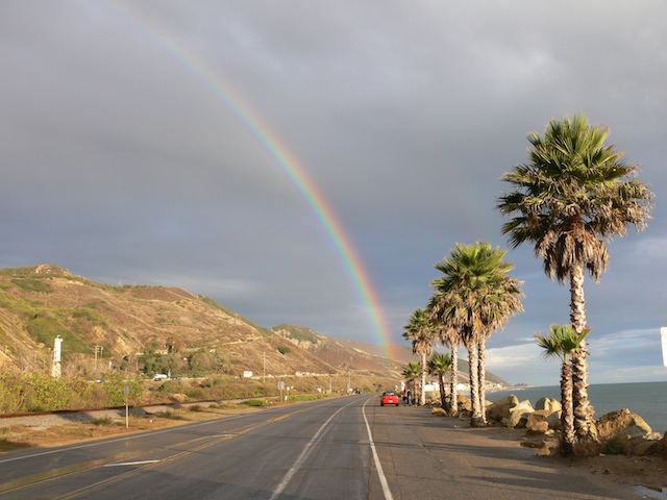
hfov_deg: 51.4
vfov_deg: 39.7
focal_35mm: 36
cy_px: 250
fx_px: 694
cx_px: 334
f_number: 5
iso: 80
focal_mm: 7.6
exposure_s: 1/100
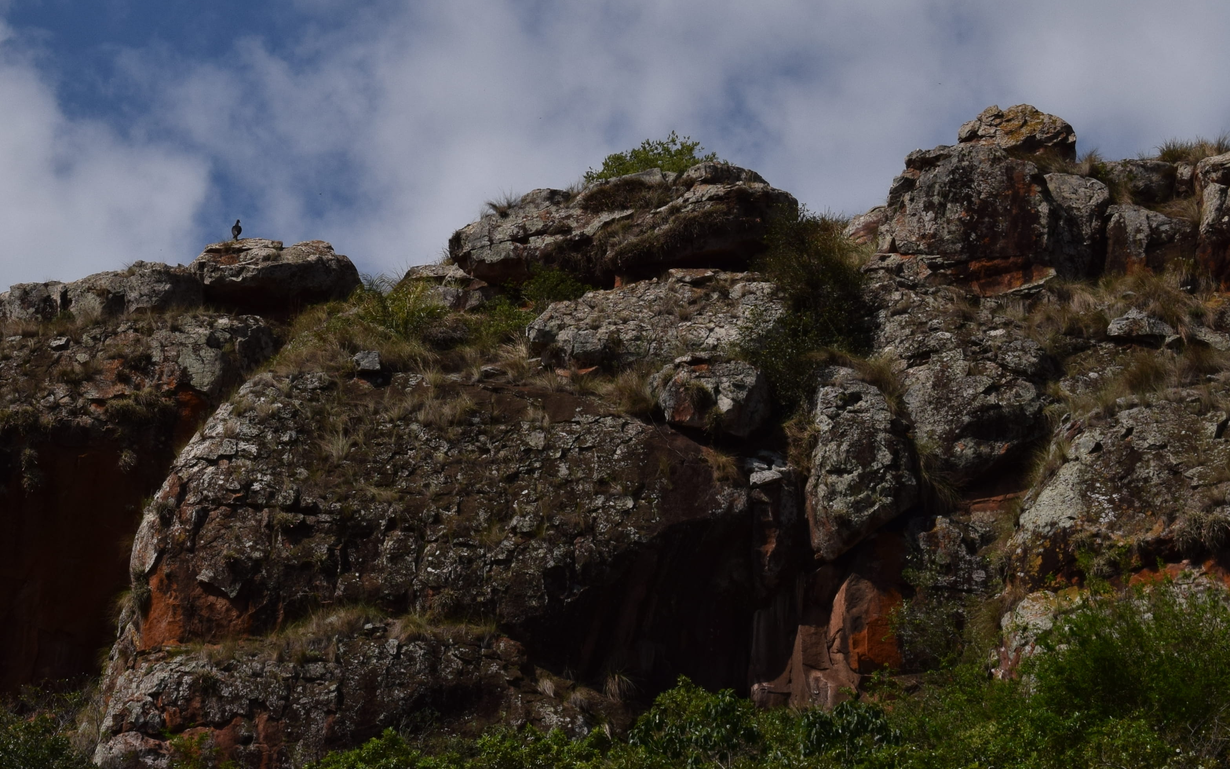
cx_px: 204
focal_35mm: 161
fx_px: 5396
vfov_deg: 8.1
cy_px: 230
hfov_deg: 12.9
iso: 200
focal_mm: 55
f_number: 14
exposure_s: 1/800
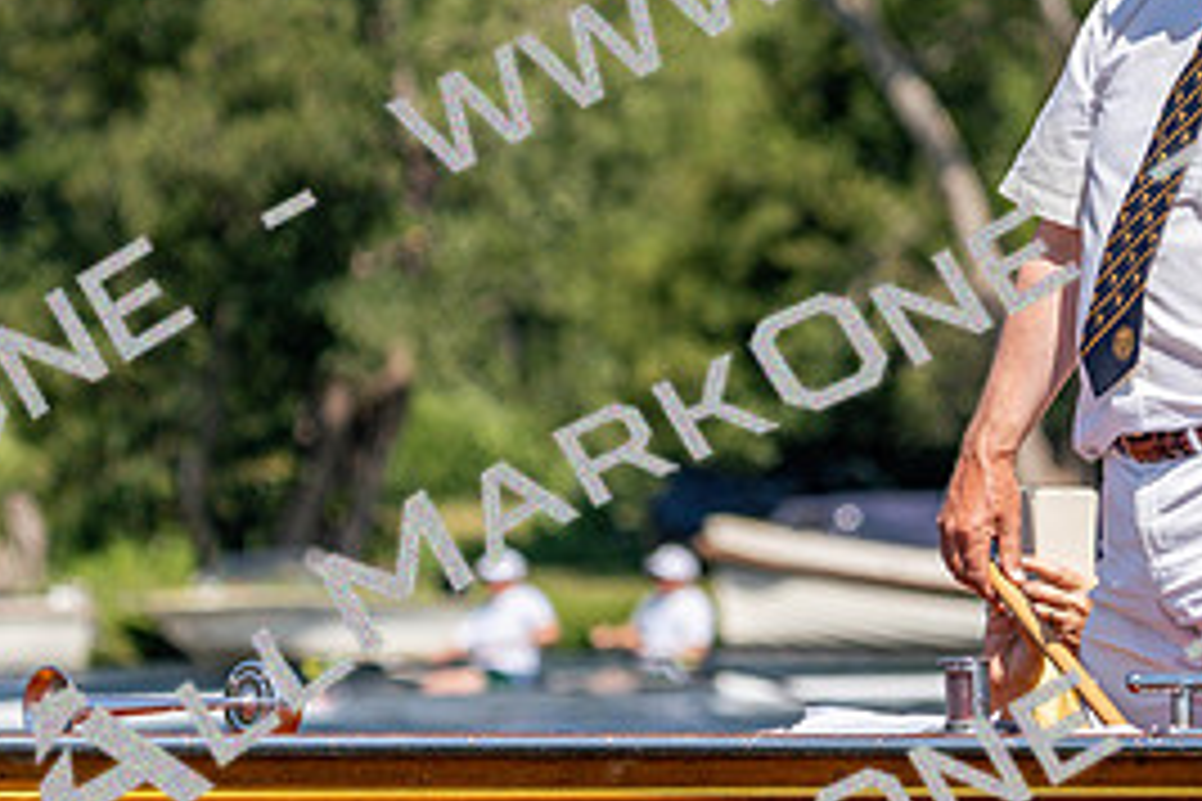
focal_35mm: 434
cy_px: 187
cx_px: 945
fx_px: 14490
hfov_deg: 4.7
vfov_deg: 3.2
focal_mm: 200
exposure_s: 1/2000
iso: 200
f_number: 5.6
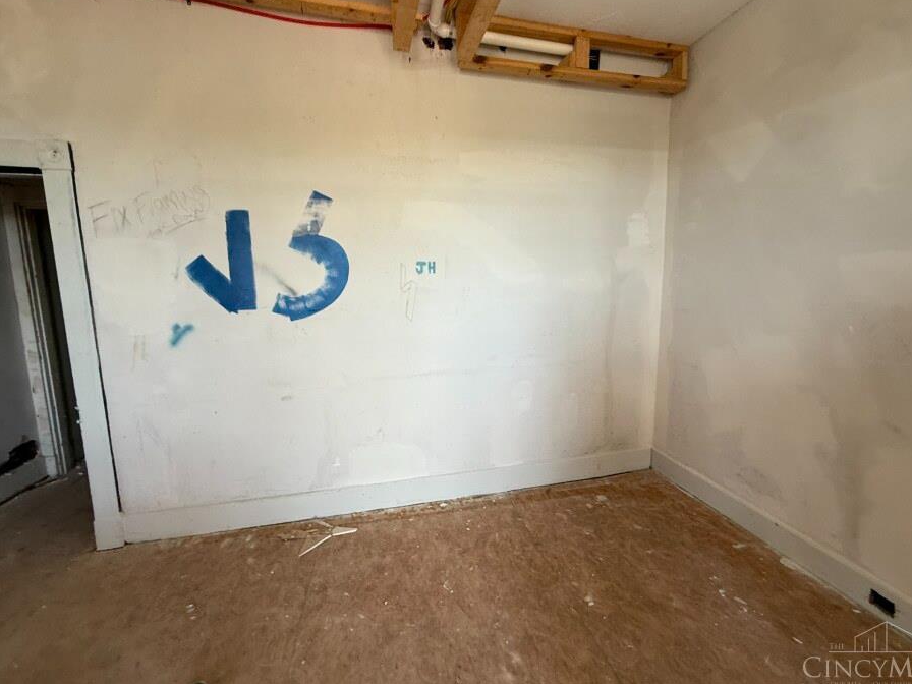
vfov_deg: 81.7
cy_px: 336
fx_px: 395
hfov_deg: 98.1
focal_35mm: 15
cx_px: 470
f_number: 2.2
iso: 100
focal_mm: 2.22
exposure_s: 1/99
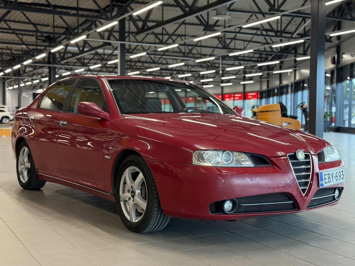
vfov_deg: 30.3
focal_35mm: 48
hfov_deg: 39.7
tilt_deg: -1.4
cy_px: 133
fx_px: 492
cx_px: 178
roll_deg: -0.9
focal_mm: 6.76
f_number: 1.78
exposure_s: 1/123
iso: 200
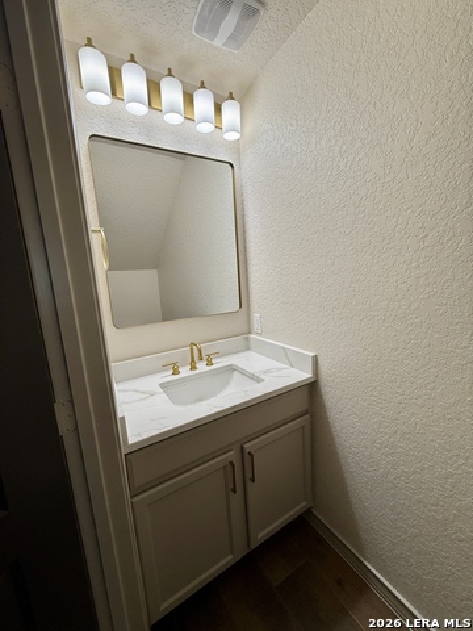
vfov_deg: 102.1
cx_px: 236
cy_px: 316
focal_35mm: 14
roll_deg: +4.2
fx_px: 255
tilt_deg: -7.5
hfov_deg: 85.7
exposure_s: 1/120
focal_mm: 2.22
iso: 80
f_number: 2.2
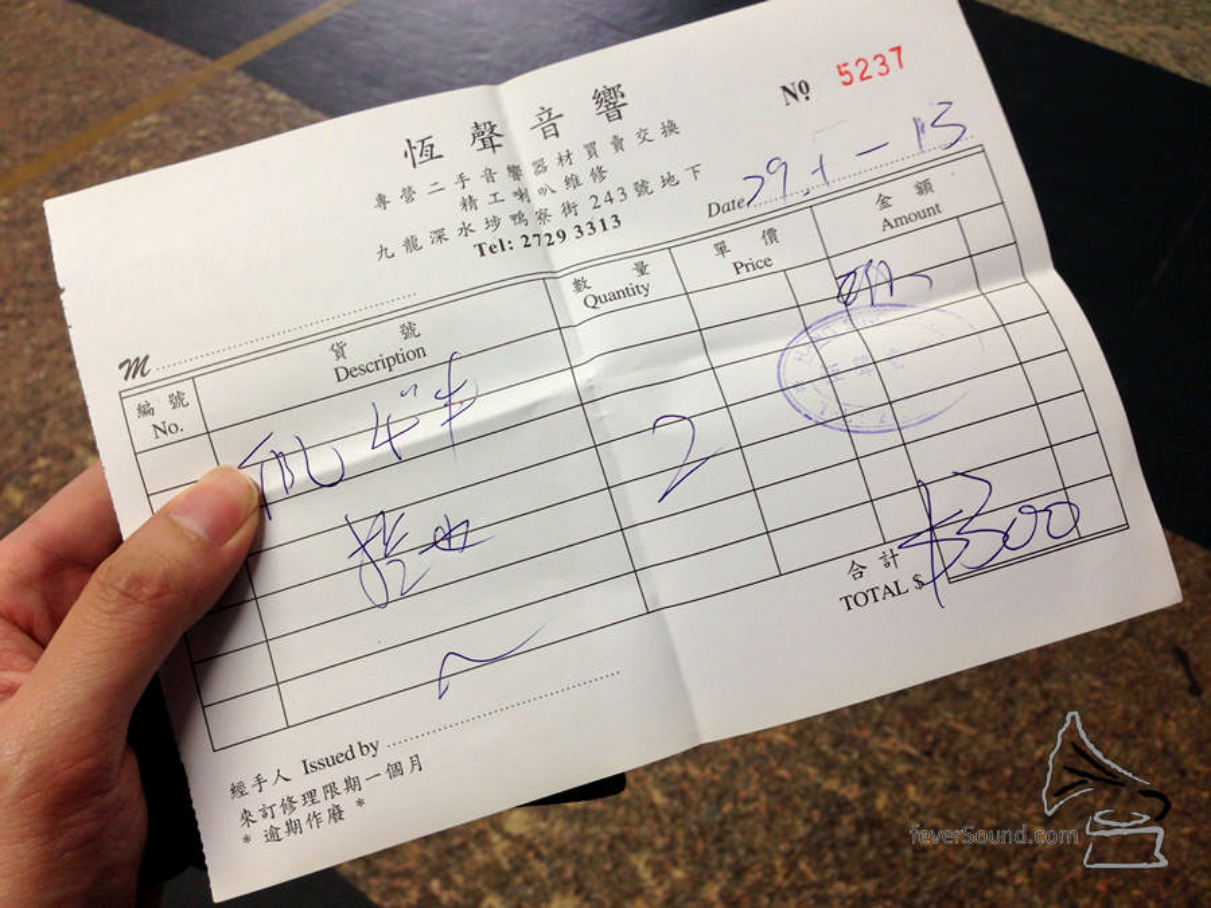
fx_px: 1154
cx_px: 606
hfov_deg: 55.4
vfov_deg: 42.9
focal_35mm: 33
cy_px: 454
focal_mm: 4.13
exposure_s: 1/20
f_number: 2.4
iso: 64
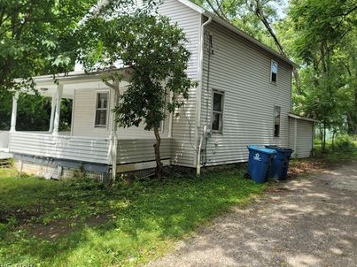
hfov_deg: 58.0
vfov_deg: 45.2
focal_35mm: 31
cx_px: 212
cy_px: 108
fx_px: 320
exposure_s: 1/225
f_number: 1.8
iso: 20
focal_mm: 7
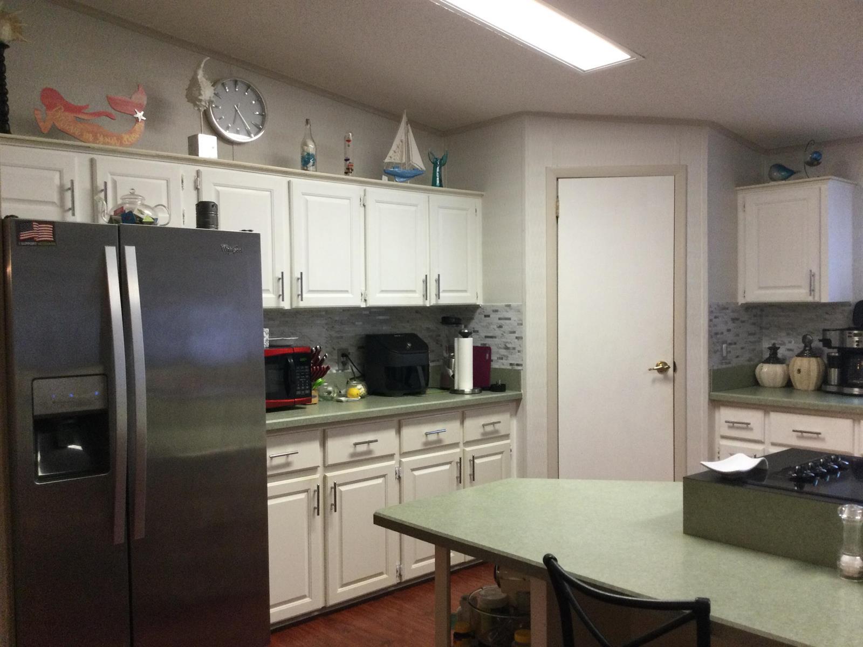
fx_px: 773
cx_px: 432
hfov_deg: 58.4
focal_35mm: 31
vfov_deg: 45.4
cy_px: 324
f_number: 2.4
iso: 100
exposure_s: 1/30
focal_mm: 3.3
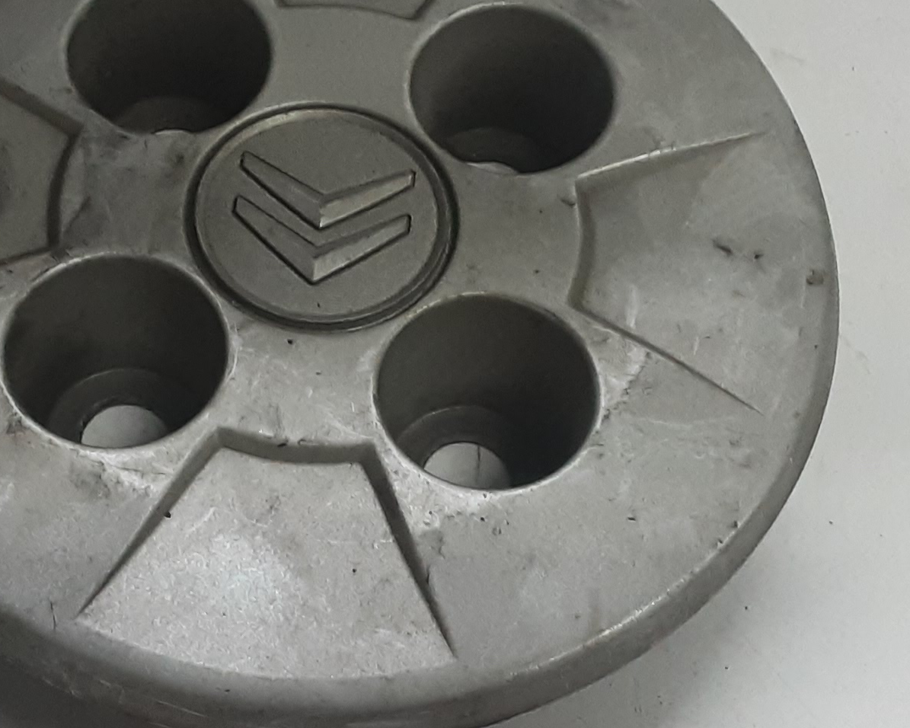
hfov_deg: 26.4
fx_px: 1939
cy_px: 418
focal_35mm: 72
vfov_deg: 21.2
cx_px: 368
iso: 160
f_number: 1.9
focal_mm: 2.91
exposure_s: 1/50
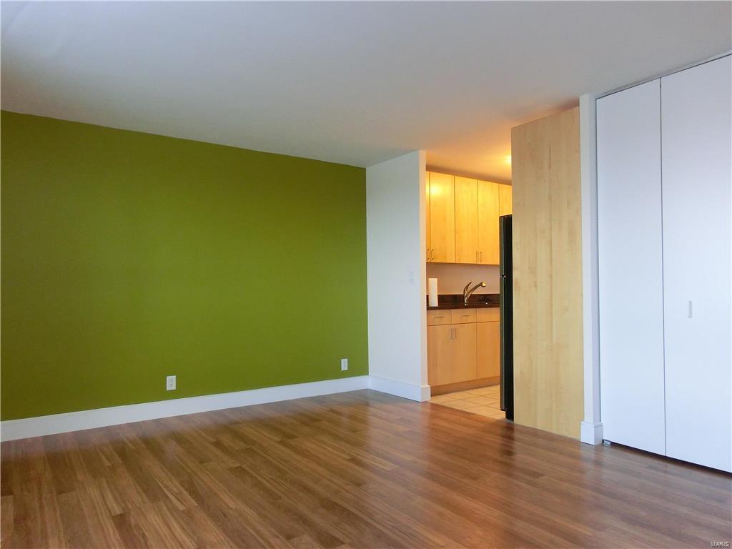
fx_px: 508
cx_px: 366
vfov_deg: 56.8
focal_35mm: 24
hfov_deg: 71.6
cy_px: 274
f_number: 3
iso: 400
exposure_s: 1/60
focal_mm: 4.24
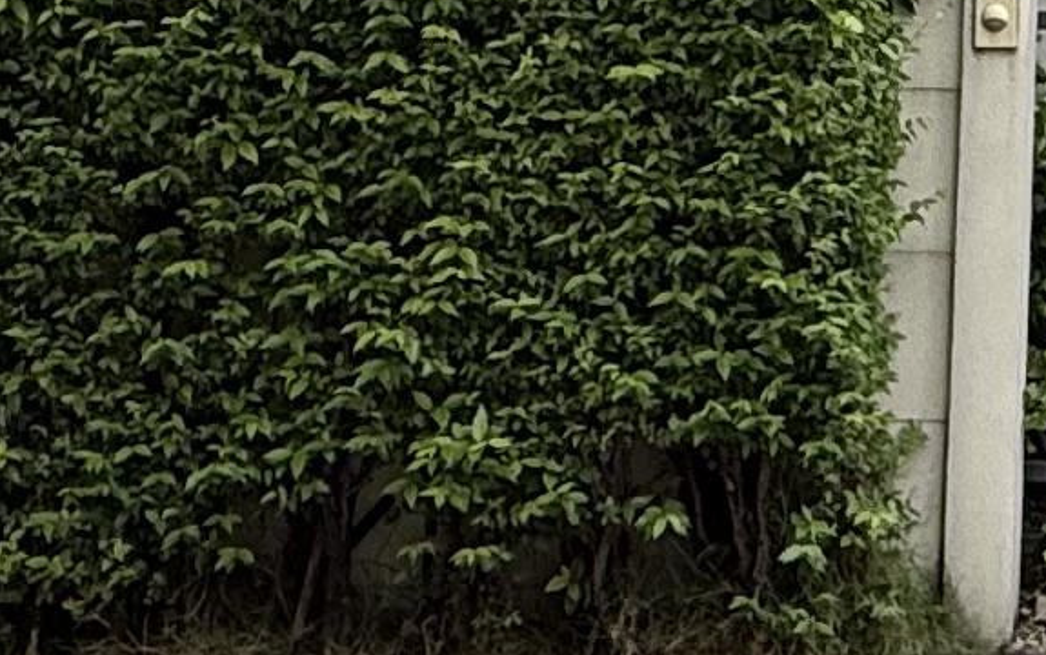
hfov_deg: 18.8
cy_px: -741
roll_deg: -0.2
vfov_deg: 11.2
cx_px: 1306
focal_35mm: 104
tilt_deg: +12.3
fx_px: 2966
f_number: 2.2
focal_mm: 2.22
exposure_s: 1/494
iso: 64
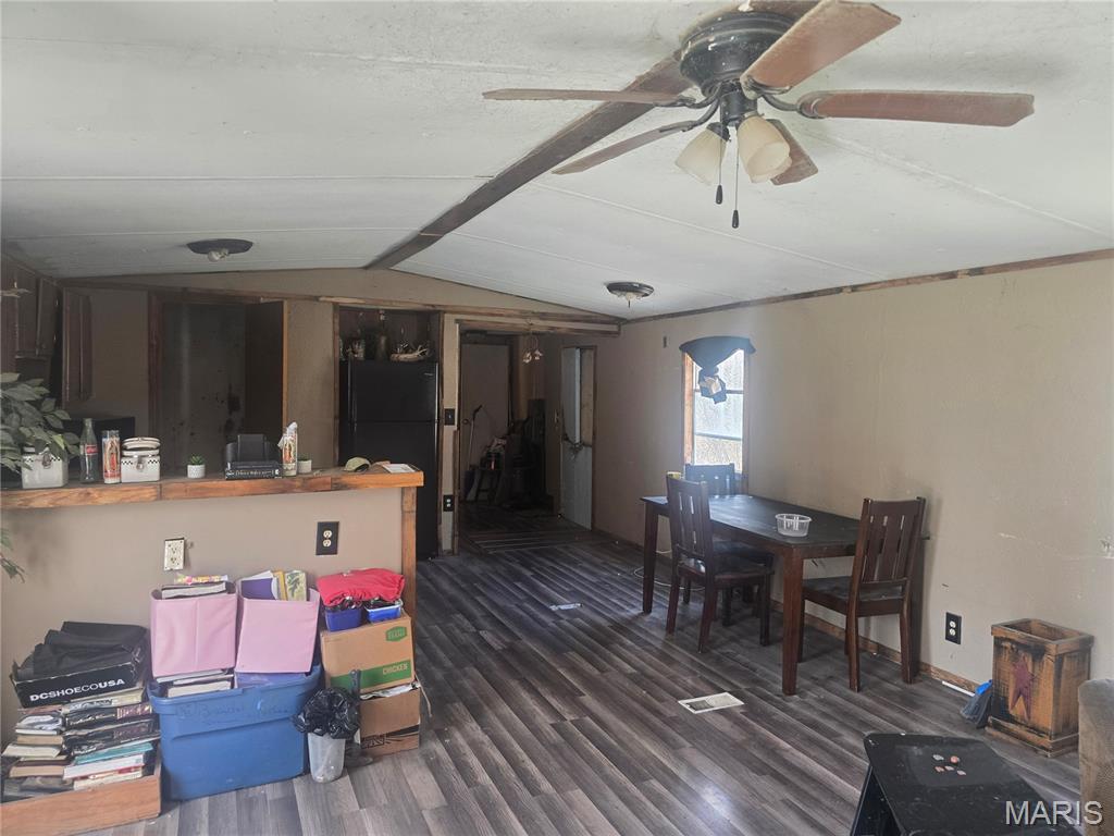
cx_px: 557
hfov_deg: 73.9
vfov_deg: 58.9
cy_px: 418
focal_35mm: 23
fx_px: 740
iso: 200
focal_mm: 6.3
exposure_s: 1/120
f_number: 1.7
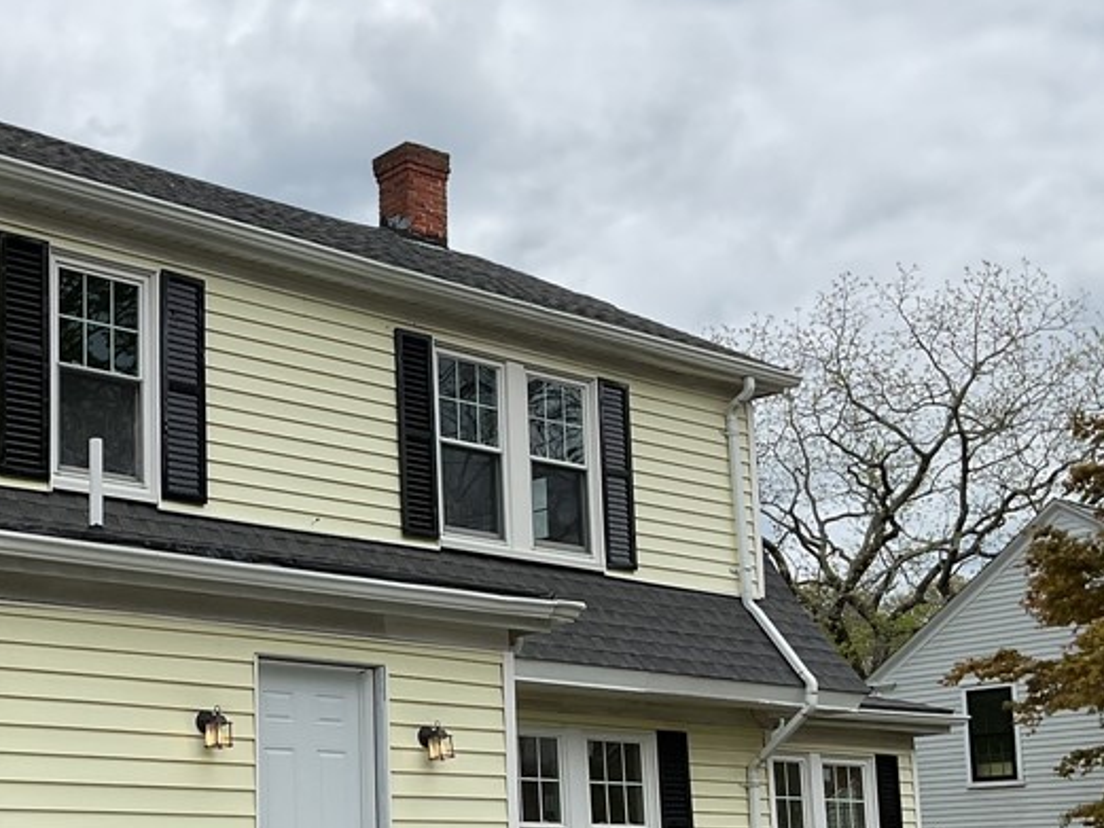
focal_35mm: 57
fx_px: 1818
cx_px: 201
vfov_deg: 25.3
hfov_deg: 32.7
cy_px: 633
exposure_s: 1/2427
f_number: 1.8
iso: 16
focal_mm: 3
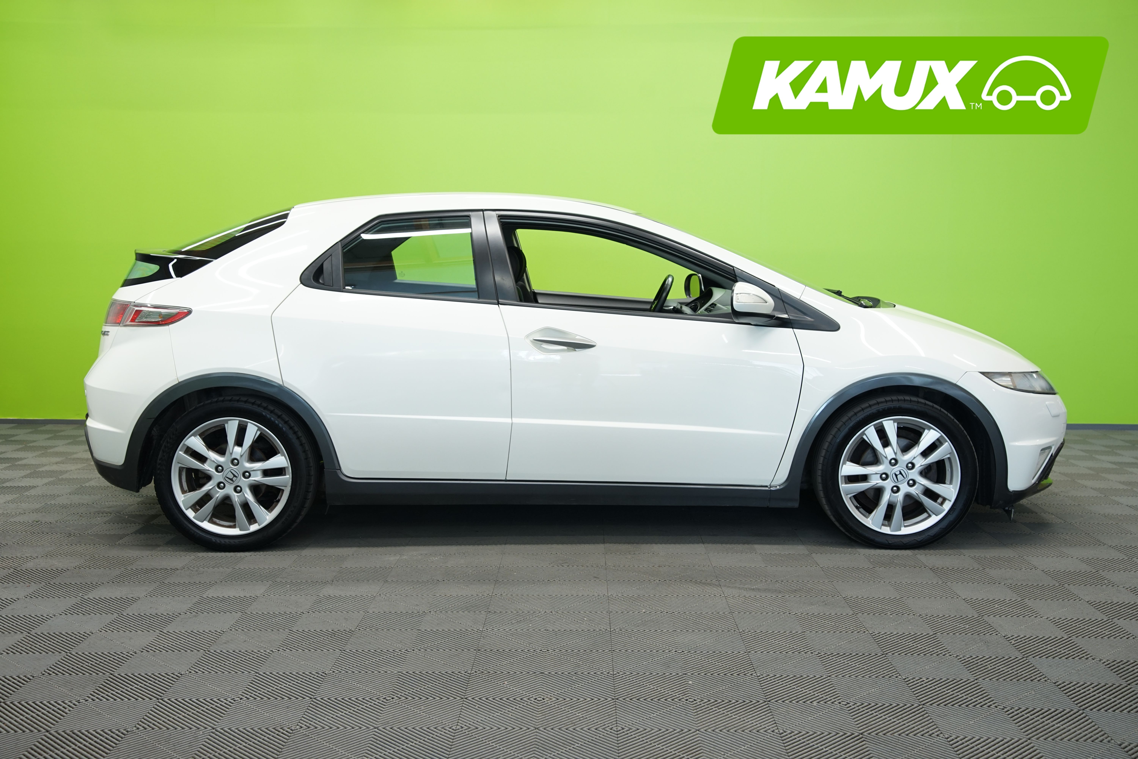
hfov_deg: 49.6
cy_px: 380
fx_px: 1233
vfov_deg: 34.2
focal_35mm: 39
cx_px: 569
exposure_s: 1/20
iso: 500
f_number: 5.6
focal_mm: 39
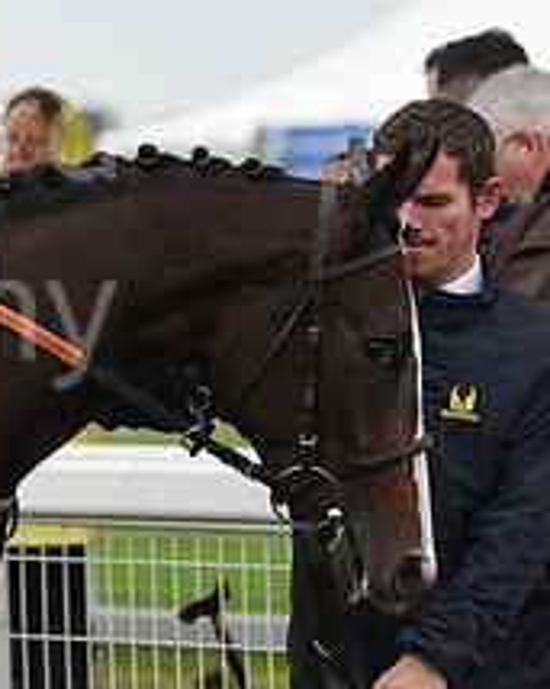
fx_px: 9570
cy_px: 156
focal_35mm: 470
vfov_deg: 4.1
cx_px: -293
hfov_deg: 3.3
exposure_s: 1/1000
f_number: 5.6
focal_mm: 185
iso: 1000
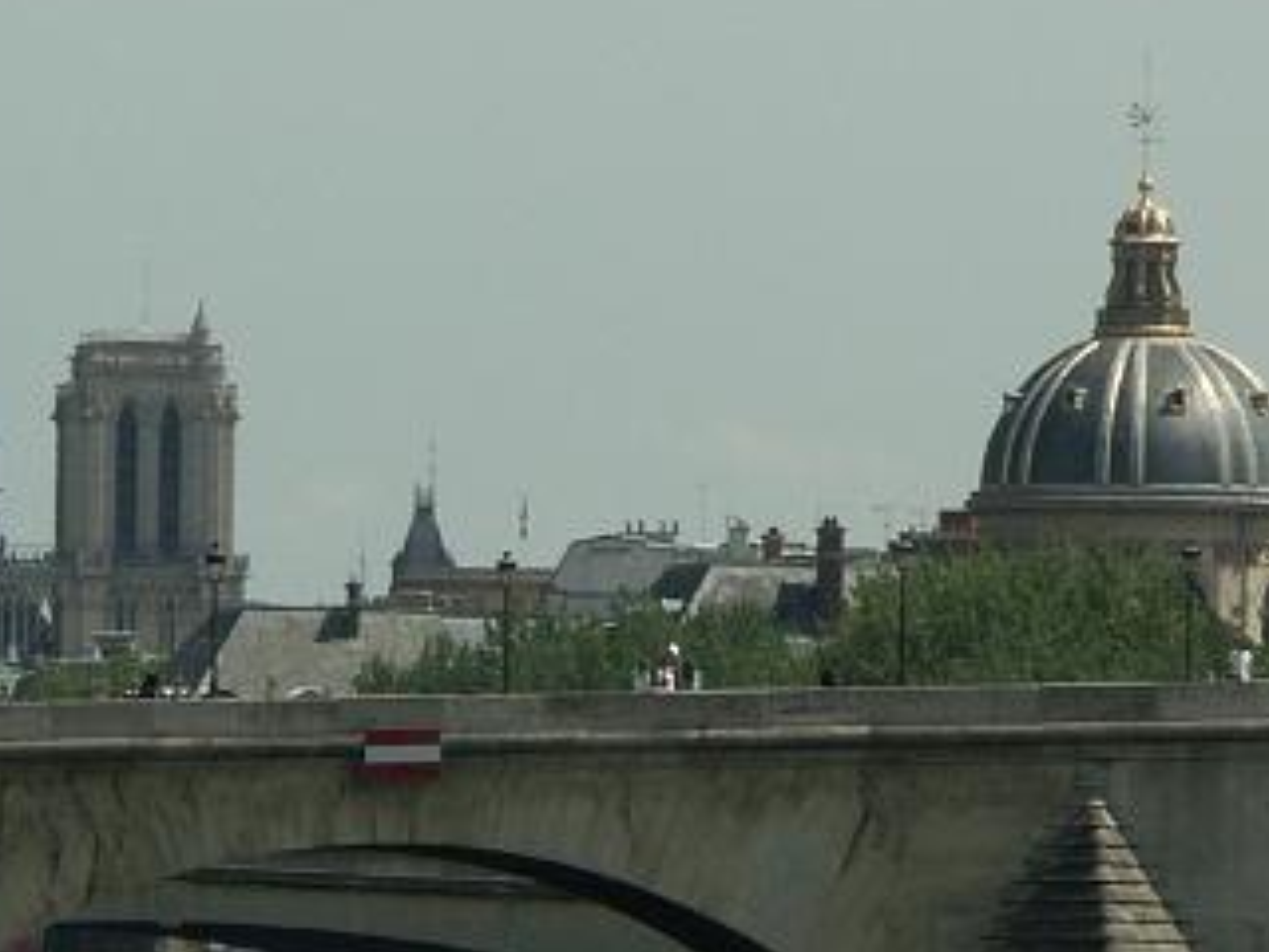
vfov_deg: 2.6
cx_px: 345
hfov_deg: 3.4
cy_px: 896
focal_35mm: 583
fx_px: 21372
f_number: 7.1
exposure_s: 1/500
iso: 64
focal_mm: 46.36
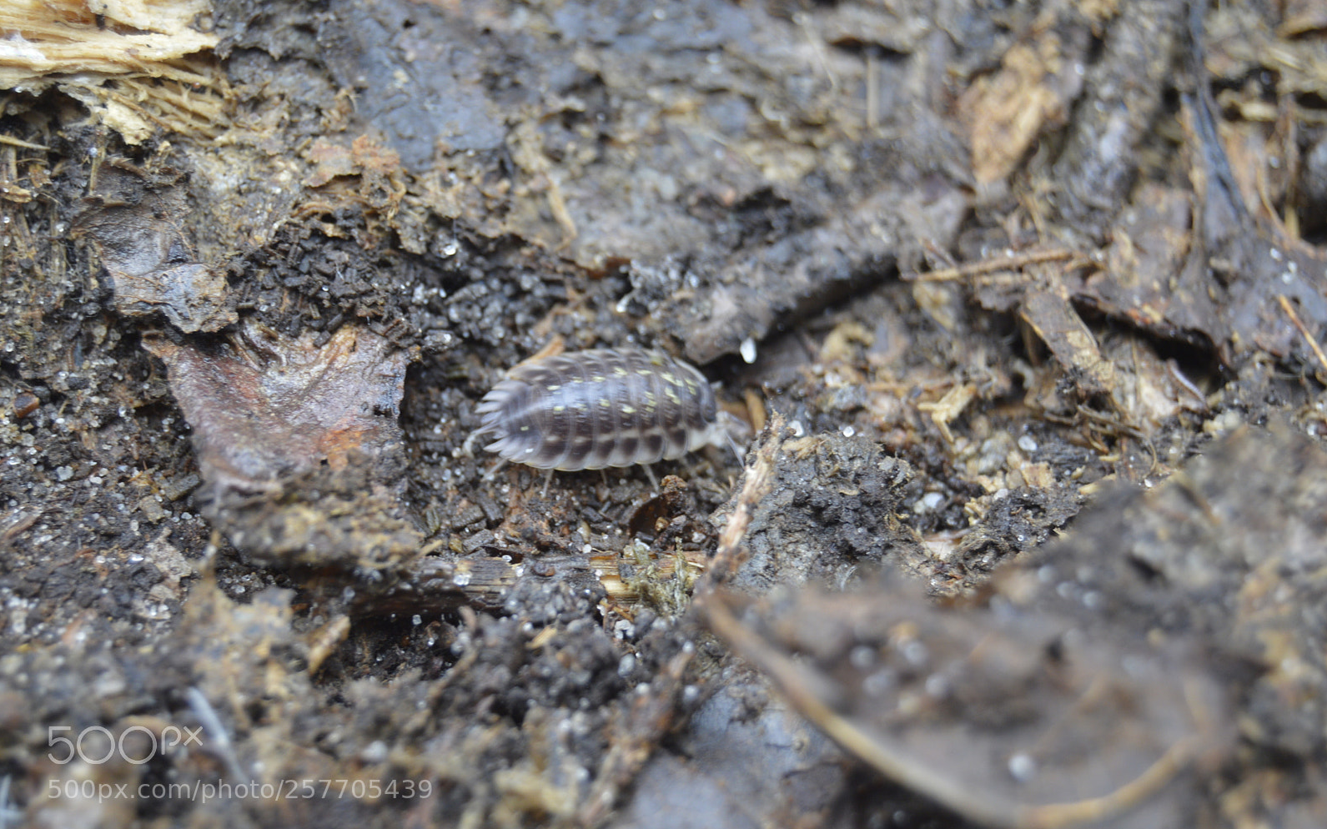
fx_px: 3056
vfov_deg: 15.4
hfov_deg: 24.5
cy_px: 411
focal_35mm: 85
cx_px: 663
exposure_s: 1/80
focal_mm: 55
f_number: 5.6
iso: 400
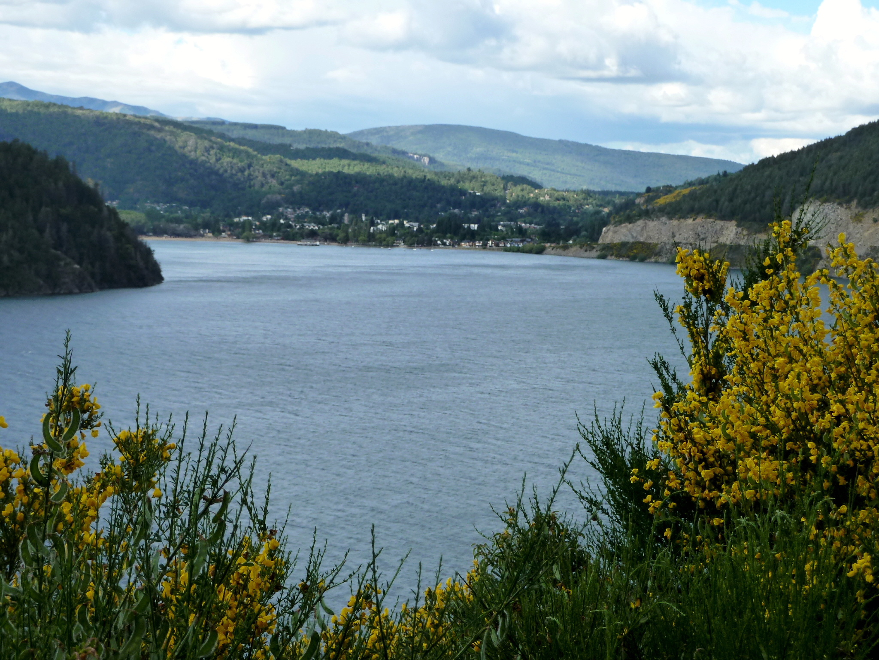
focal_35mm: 67
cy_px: 330
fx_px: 1701
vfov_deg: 21.9
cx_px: 440
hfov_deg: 29.0
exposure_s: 1/400
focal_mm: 11
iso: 125
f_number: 4.1
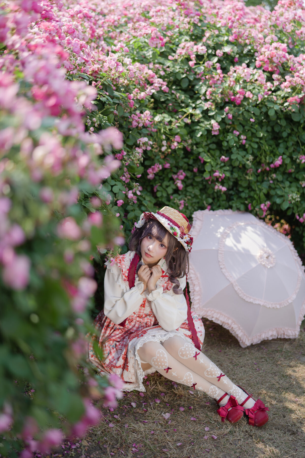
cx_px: 152
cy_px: 229
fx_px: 635
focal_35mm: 50
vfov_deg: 39.6
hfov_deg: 27.0
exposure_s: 1/2000
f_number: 1.4
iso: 100
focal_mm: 50
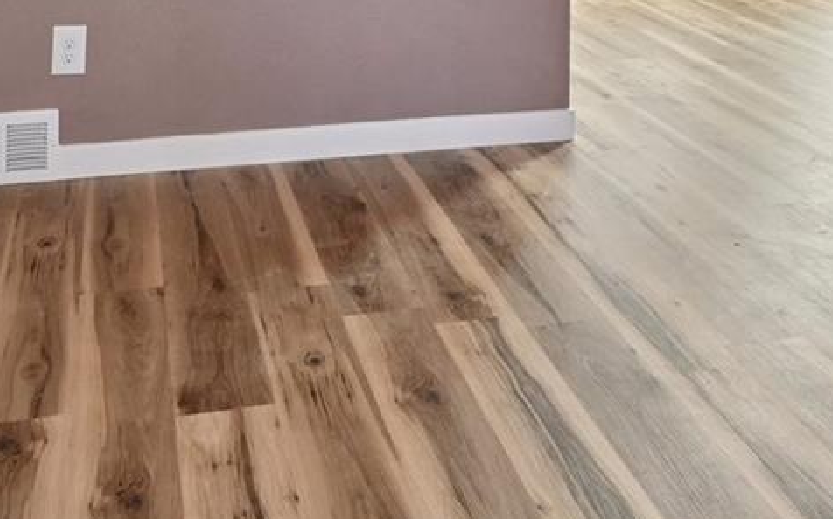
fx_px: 1089
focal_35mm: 48
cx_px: 382
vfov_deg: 22.6
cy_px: -232
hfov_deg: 41.8
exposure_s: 1/25
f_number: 10
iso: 400
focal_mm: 14
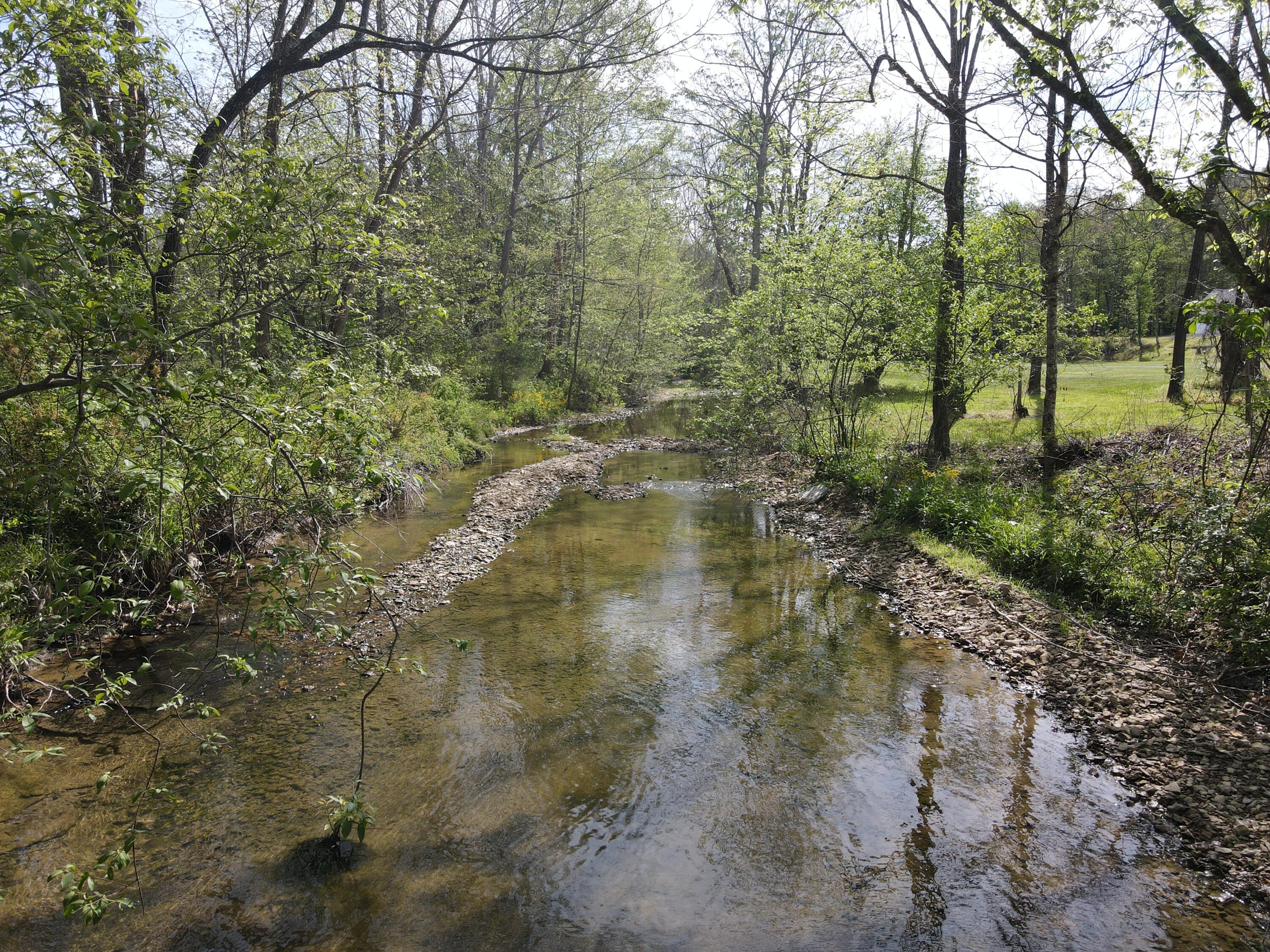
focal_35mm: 24
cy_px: 476
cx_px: 635
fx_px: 881
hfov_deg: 71.6
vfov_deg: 56.8
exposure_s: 1/350
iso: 100
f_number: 2.8
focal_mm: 4.5
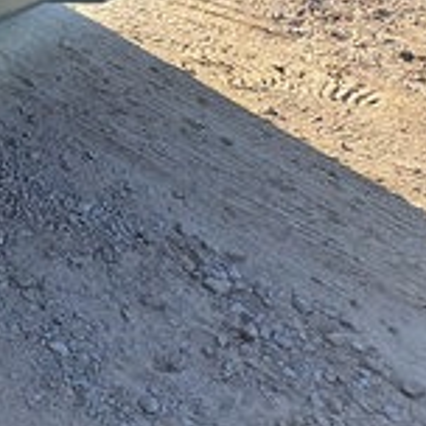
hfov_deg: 11.9
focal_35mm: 112
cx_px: -661
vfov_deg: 13.9
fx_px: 1559
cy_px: -342
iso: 50
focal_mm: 5.23
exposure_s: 1/617
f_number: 1.8
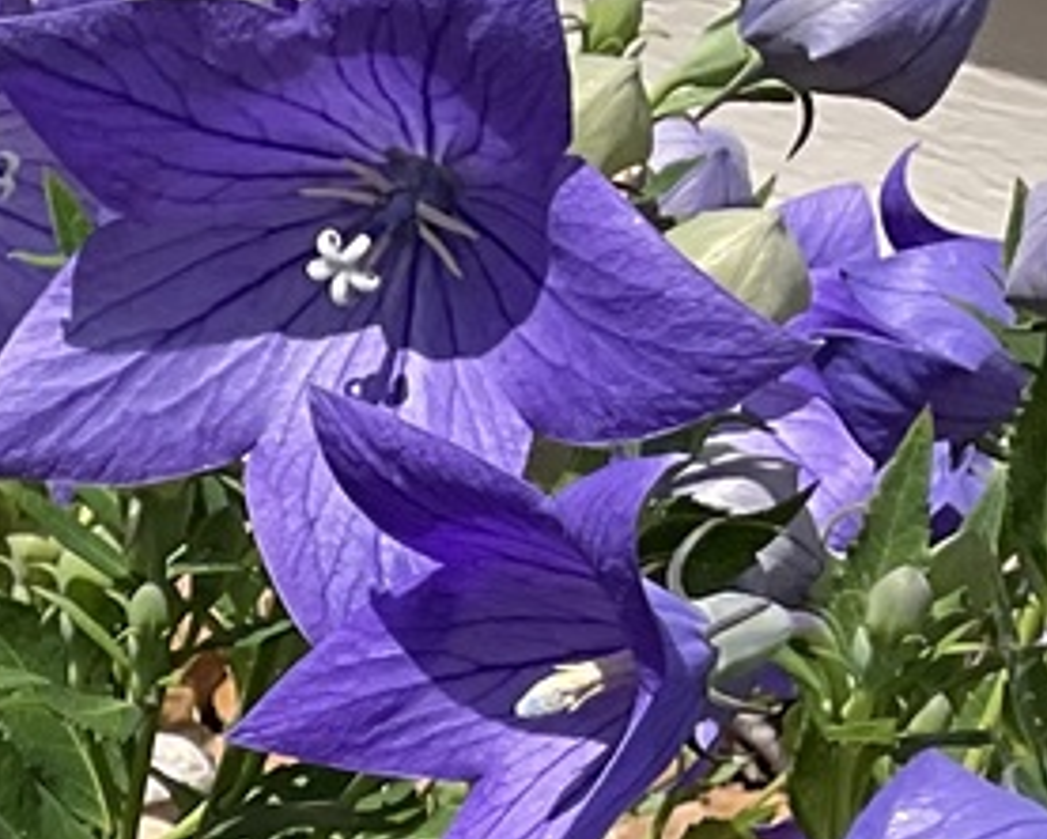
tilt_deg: -48.9
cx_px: -1168
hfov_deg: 11.5
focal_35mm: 147
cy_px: 1905
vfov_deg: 9.5
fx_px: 4558
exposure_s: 1/1279
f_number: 1.8
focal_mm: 3
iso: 16
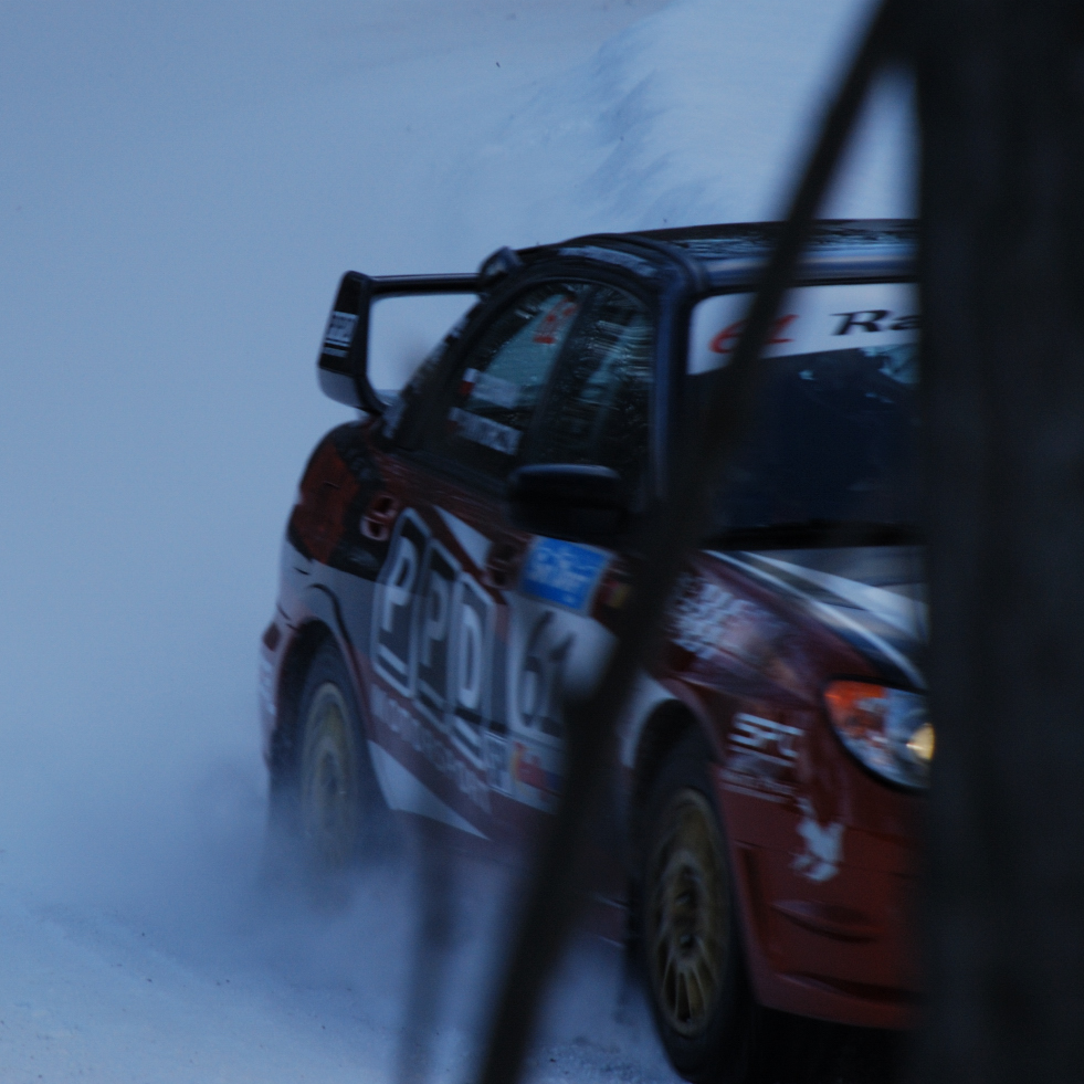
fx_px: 12750
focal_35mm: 360
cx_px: 345
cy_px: 381
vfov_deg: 4.9
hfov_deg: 4.9
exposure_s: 1/200
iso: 200
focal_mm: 135
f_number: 5.6
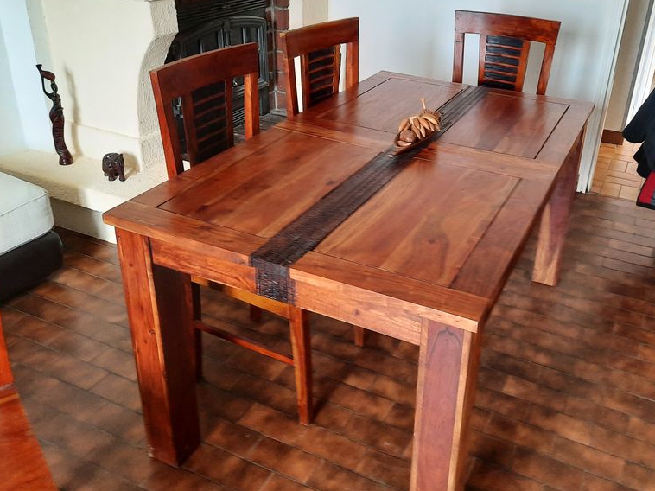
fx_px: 624
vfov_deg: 42.8
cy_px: 202
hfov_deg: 54.9
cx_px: 394
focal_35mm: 33
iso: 320
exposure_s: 1/33
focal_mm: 4.6
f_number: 2
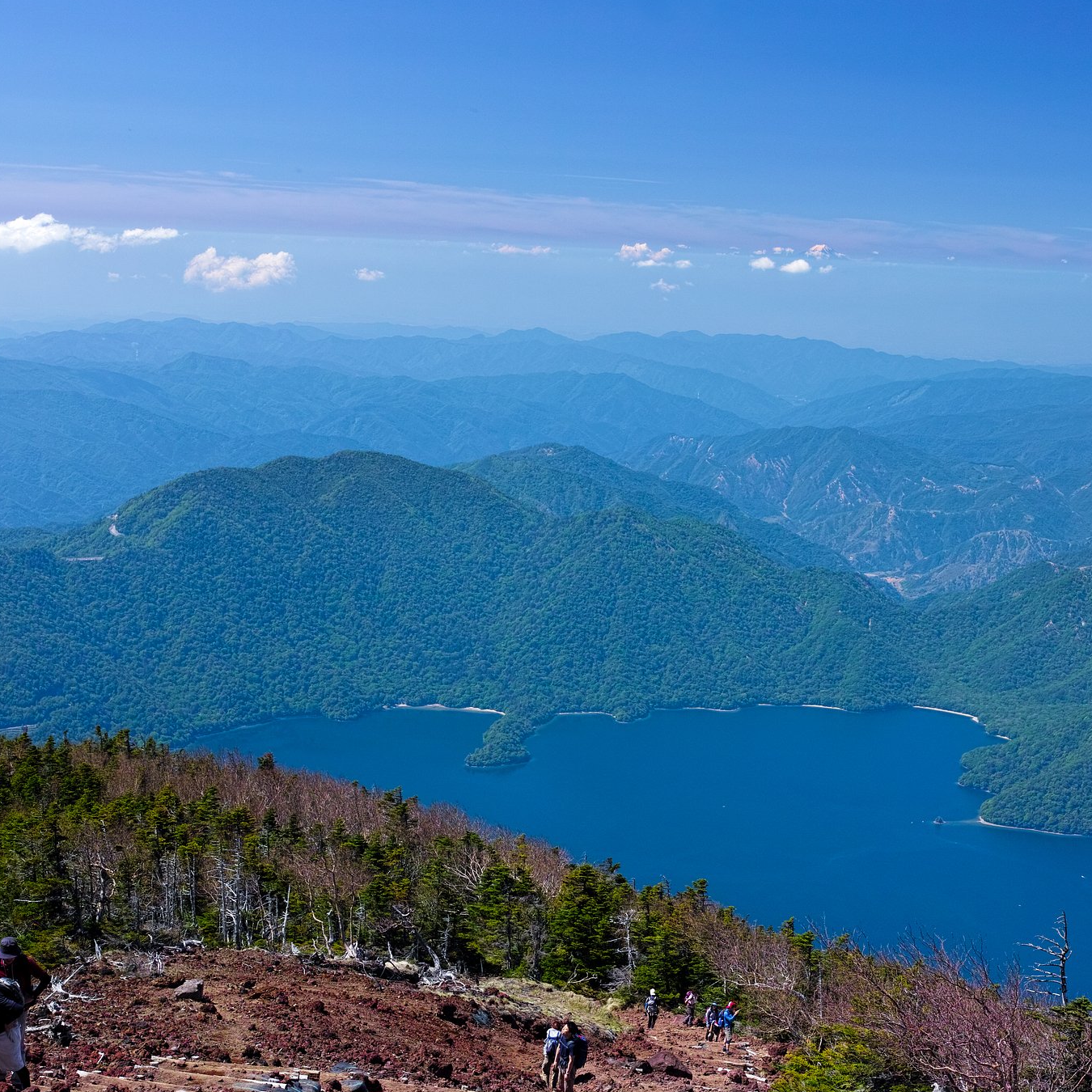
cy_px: 546
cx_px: 548
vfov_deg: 29.6
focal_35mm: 58
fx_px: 2070
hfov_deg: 29.6
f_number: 6.3
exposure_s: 1/160
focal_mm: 30
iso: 200
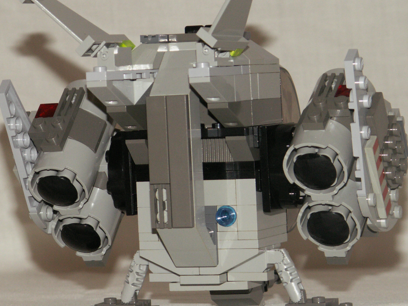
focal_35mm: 187
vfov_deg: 7.9
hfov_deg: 10.6
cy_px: 147
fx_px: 2204
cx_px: 173
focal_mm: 20.43
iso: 160
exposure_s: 1/40
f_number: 4
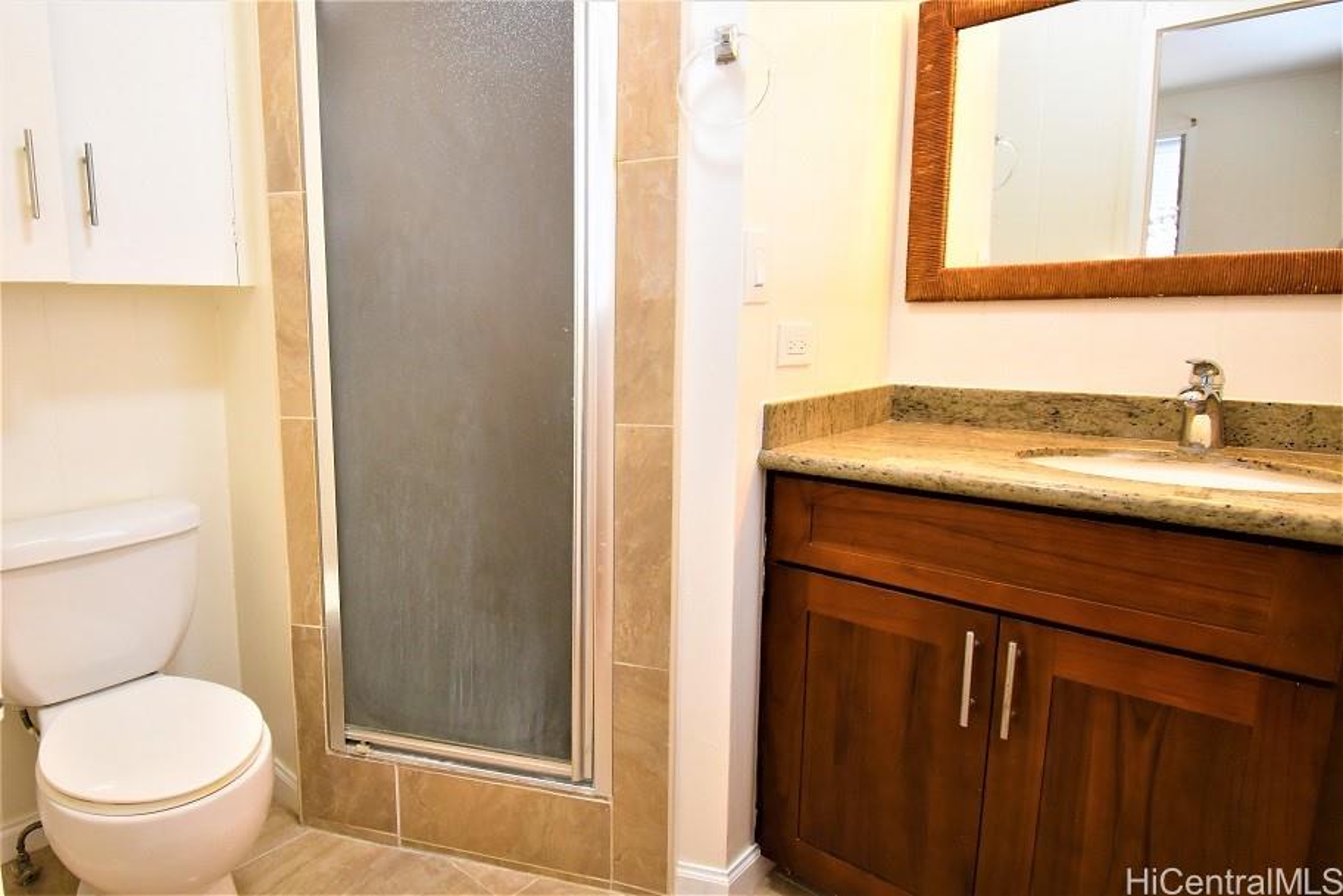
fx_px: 560
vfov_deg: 77.3
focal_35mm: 15
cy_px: 448
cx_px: 672
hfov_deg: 100.4
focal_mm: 10
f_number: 4.5
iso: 1000
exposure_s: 1/60
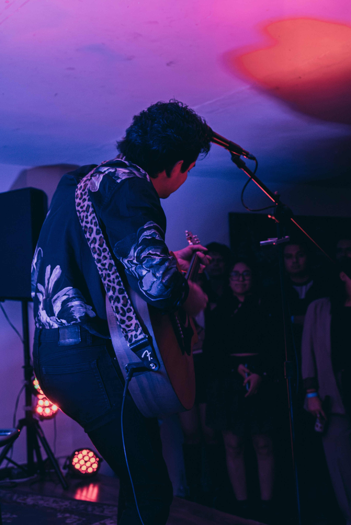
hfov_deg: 27.0
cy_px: 262
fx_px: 731
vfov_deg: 39.6
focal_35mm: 50
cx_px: 176
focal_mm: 50
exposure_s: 1/125
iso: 6400
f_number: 6.3
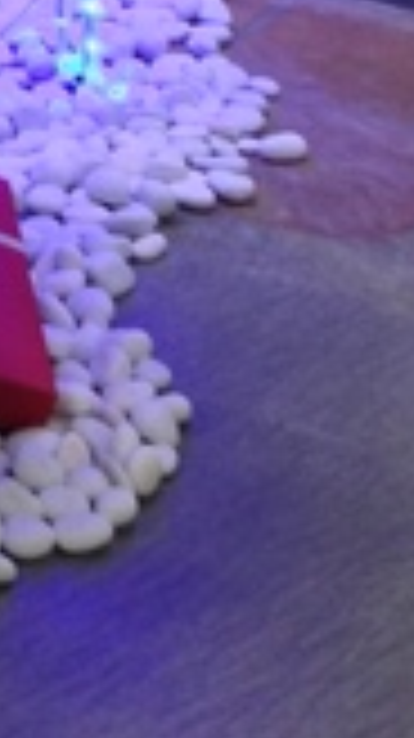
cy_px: -693
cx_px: -626
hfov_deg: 6.8
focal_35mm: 167
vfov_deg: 11.7
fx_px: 3266
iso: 100
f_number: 2.4
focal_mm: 4.12
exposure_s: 1/20
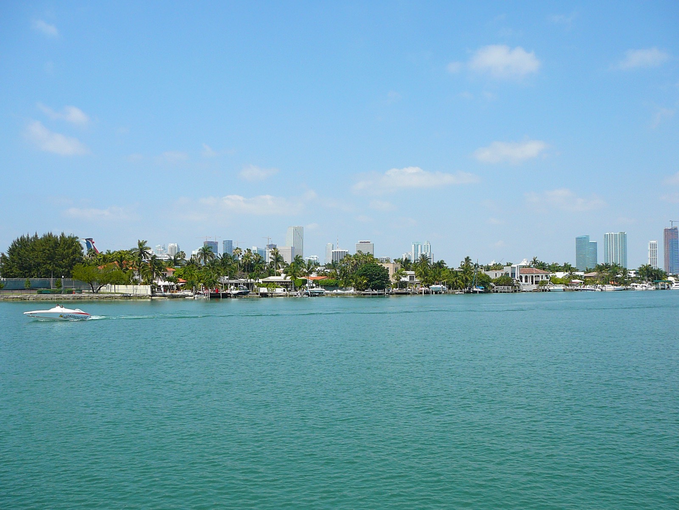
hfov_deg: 52.6
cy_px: 255
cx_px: 340
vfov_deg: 40.7
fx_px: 687
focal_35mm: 35
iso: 80
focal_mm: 5.2
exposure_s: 1/500
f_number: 5
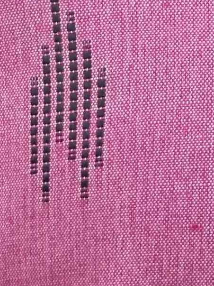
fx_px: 4247
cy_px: 42
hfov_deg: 2.9
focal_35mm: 515
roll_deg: -2.8
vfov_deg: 3.8
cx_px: -239
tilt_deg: -11.6
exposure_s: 1/121
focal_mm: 9
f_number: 2.8
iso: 100
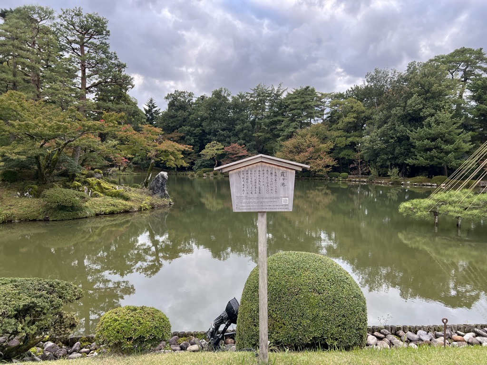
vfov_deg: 53.1
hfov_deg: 67.3
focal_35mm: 26
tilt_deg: -5.0
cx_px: 244
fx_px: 366
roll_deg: -0.3
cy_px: 182
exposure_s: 1/158
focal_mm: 5.7
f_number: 1.5
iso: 50
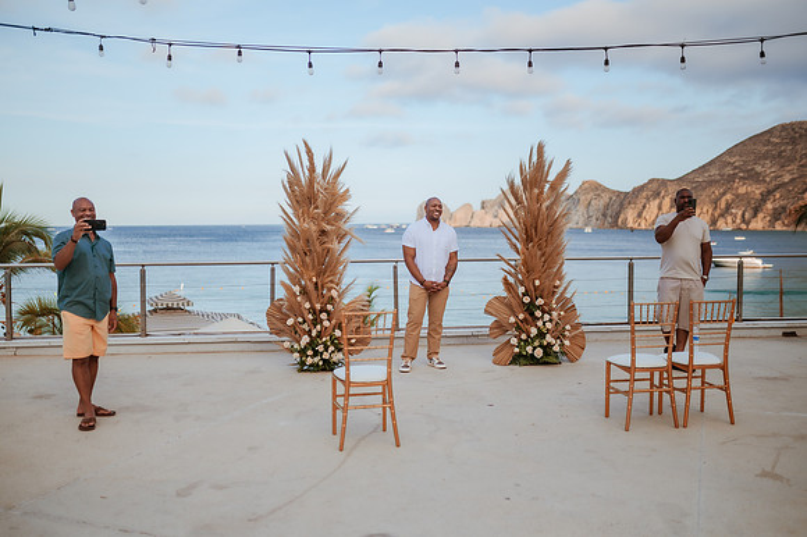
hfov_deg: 53.0
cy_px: 268
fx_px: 809
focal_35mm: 36
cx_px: 404
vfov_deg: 36.7
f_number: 1.4
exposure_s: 1/8000
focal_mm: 35
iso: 320
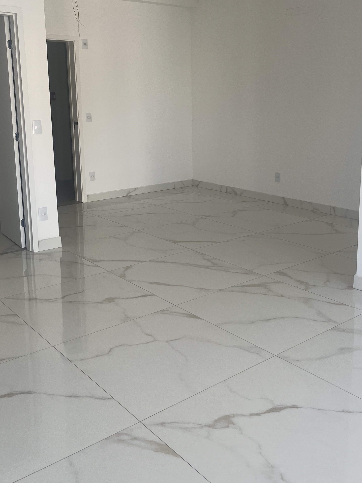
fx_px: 502
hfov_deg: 39.7
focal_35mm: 36
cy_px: 192
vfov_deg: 51.0
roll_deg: +1.3
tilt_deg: -10.7
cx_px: 187
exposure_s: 1/442
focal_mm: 5.1
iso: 50
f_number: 1.6
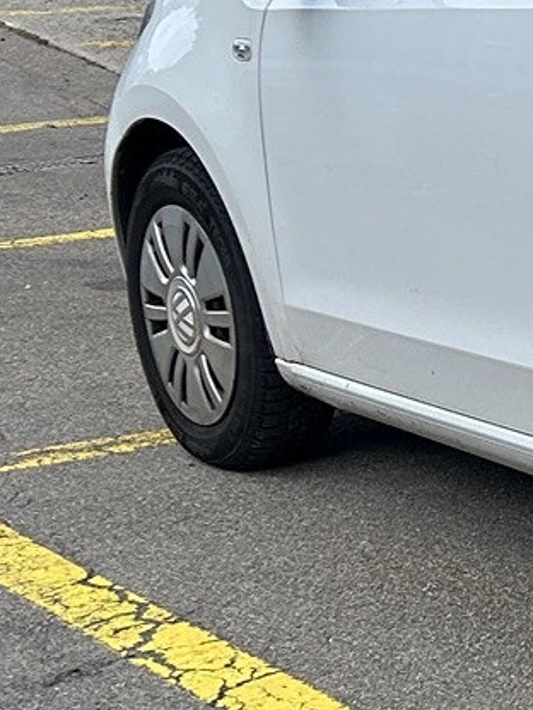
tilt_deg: -10.8
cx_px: 1201
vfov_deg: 15.6
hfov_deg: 10.4
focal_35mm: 126
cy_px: 215
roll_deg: -1.3
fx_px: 2587
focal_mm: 5.7
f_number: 1.5
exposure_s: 1/1511
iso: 50
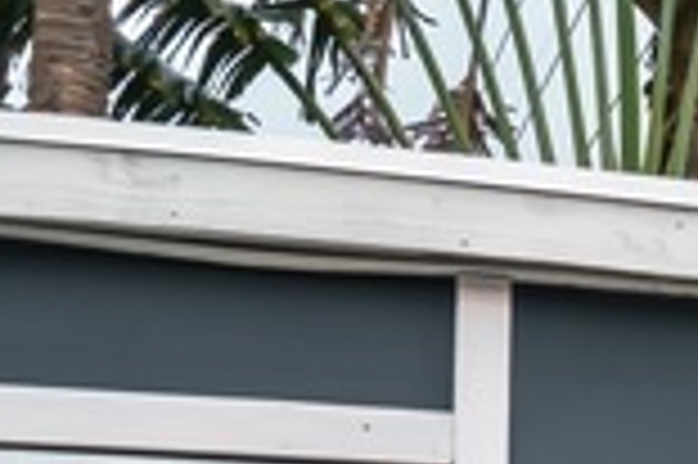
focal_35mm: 116
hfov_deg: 16.4
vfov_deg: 10.5
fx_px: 2247
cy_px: 1036
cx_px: 986
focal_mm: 24
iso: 100
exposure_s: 1/2500
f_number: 9
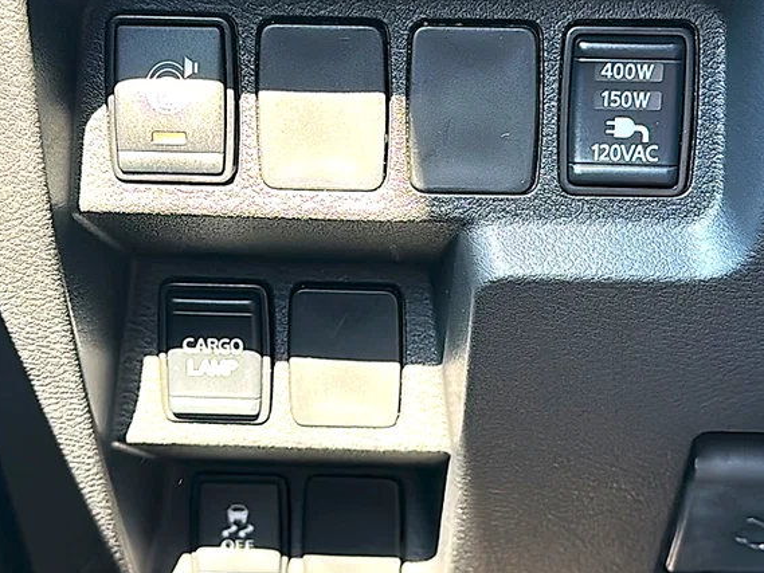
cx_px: 396
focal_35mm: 59
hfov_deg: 32.7
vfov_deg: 24.8
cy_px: 250
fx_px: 1302
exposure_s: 1/61
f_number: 1.78
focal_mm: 6.86
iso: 64
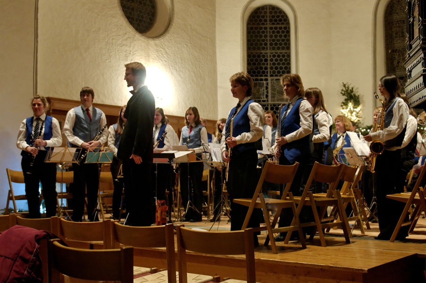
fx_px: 550
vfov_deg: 28.9
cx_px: 213
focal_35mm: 46
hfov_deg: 42.4
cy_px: 142
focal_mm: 31
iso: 1600
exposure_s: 1/40
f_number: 2.8
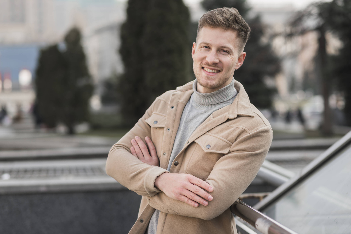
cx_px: 176
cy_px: 117
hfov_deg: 23.9
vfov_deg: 16.1
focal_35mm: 85
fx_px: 829
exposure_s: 1/1600
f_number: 2.8
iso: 160
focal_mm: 85
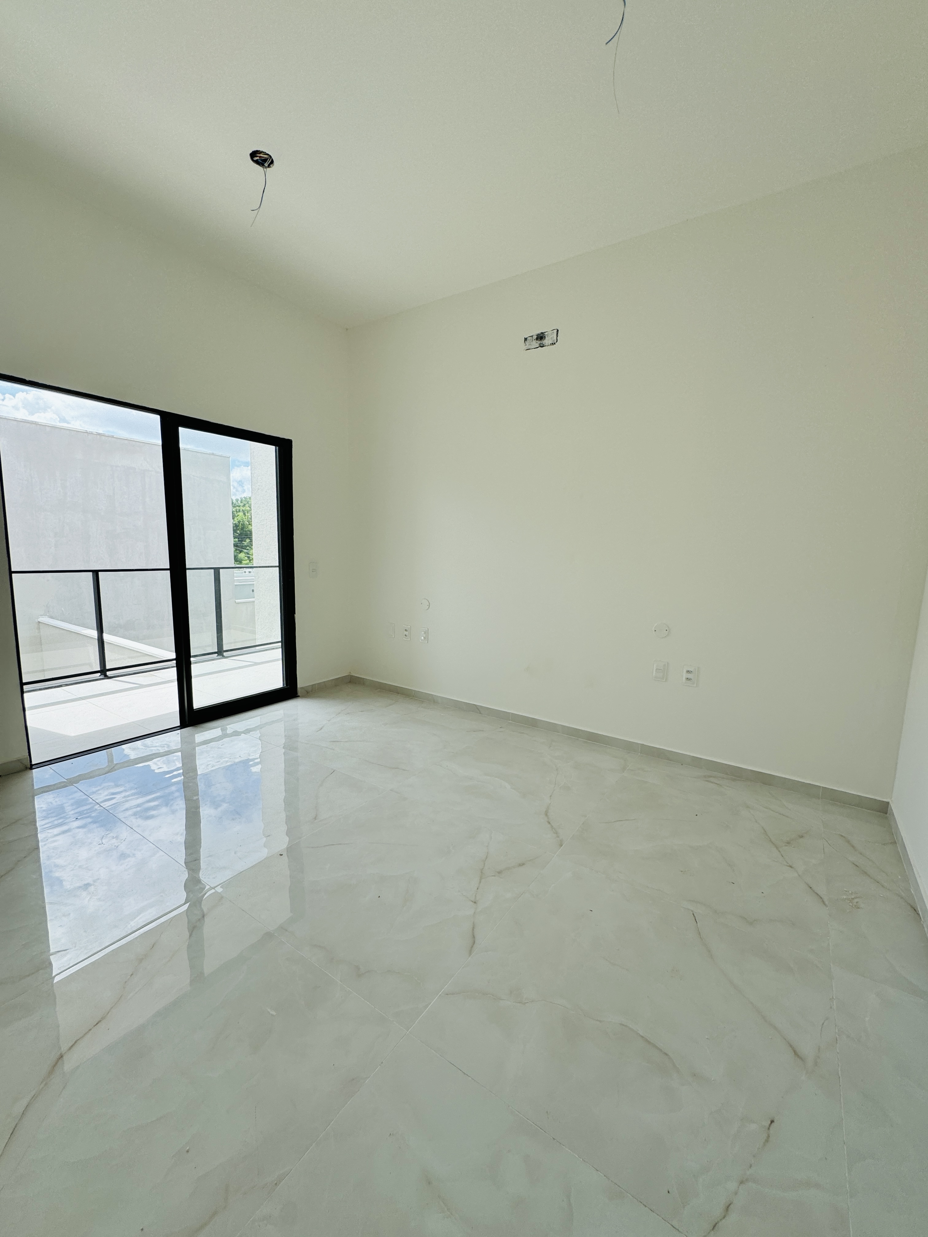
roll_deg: -0.8
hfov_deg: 85.7
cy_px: 618
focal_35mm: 14
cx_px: 464
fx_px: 500
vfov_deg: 102.1
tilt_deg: -8.3
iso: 40
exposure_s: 1/443
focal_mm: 2.22
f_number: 2.2
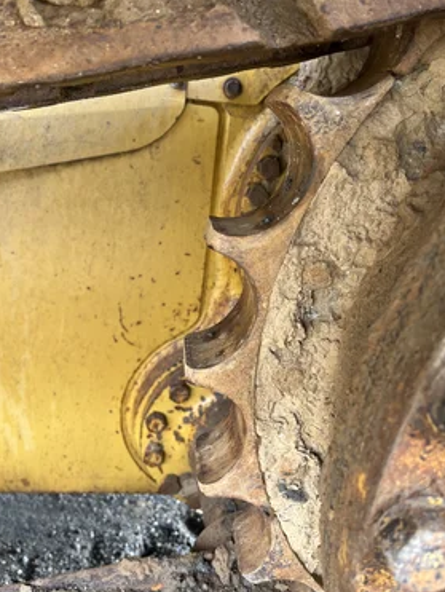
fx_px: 479
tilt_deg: -15.5
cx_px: 225
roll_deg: -2.9
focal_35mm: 28
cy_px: 274
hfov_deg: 49.8
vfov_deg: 63.3
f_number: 1.6
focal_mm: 5.1
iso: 80
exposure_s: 1/122
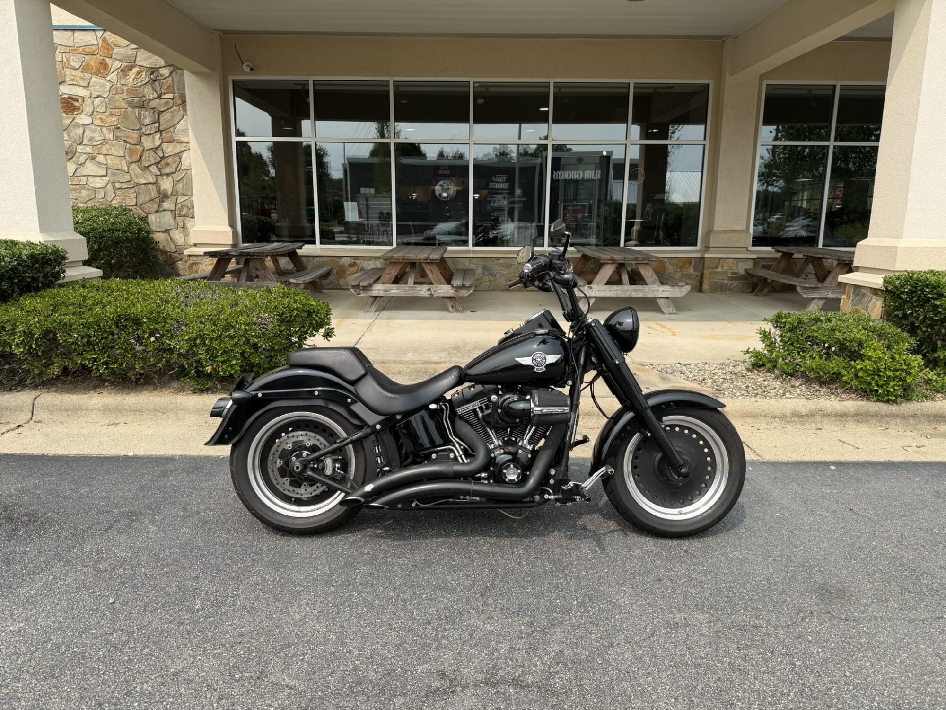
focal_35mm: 24
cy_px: 355
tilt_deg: -10.6
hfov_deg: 71.6
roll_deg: -0.5
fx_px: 656
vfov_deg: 56.8
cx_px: 473
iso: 80
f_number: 1.78
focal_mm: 6.76
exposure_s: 1/2525
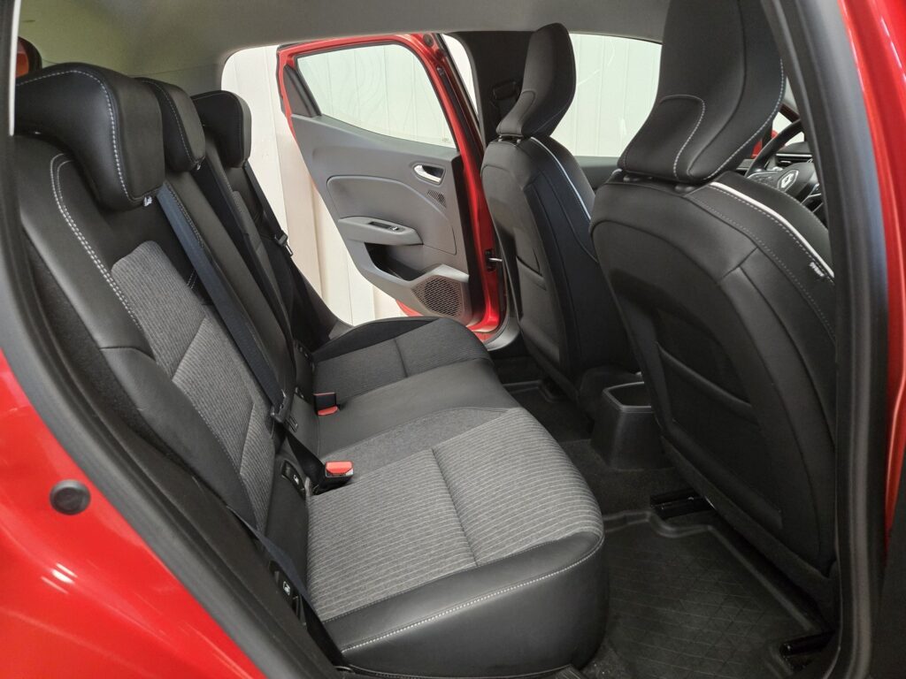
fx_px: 602
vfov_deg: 58.9
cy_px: 340
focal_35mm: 23
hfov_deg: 73.9
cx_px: 453
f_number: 1.8
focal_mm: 5.4
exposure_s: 1/100
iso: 1000
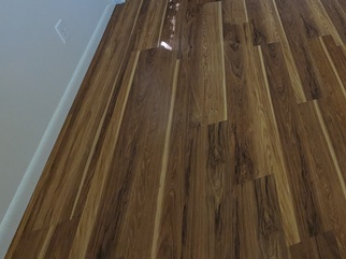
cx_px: 325
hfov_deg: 52.4
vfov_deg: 41.3
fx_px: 290
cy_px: -5
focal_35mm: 29
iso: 500
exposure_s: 1/40
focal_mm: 1.83
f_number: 2.2
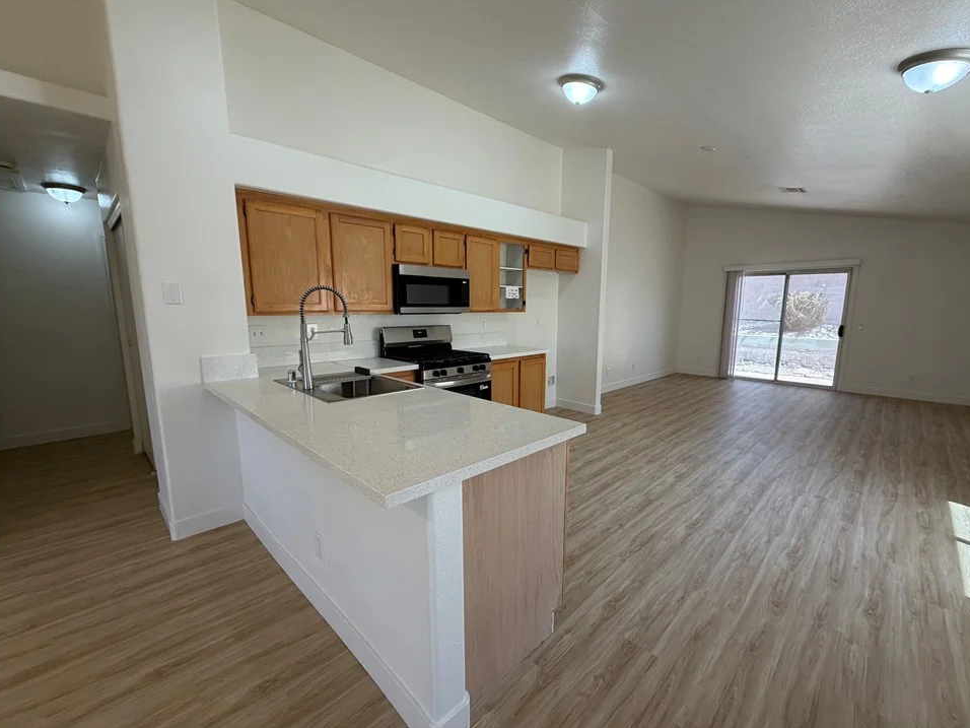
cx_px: 510
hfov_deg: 98.1
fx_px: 420
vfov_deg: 81.7
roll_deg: -0.3
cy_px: 373
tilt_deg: -9.4
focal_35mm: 15
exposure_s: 1/117
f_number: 2.2
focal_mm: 2.22
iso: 160
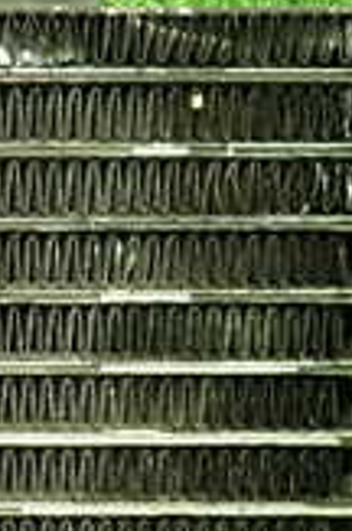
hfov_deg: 13.6
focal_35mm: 96
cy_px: 401
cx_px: -127
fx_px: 1414
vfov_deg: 21.1
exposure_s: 1/30
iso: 250
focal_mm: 4.5
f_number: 2
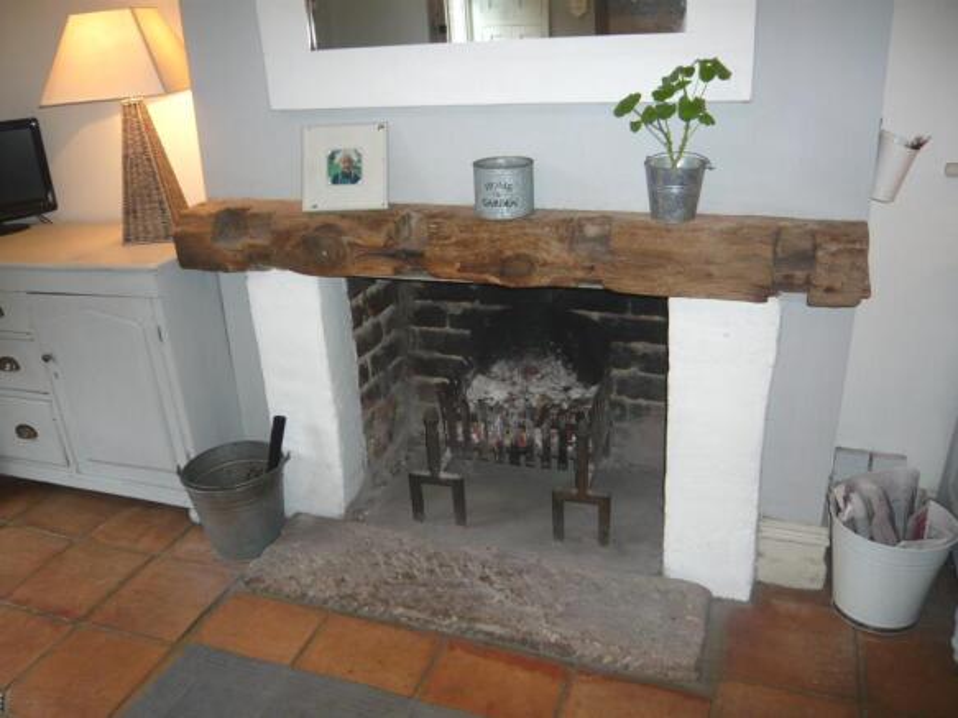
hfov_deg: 63.5
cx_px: 479
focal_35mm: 28
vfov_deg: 49.7
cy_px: 359
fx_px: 775
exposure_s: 1/30
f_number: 2.8
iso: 100
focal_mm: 4.6
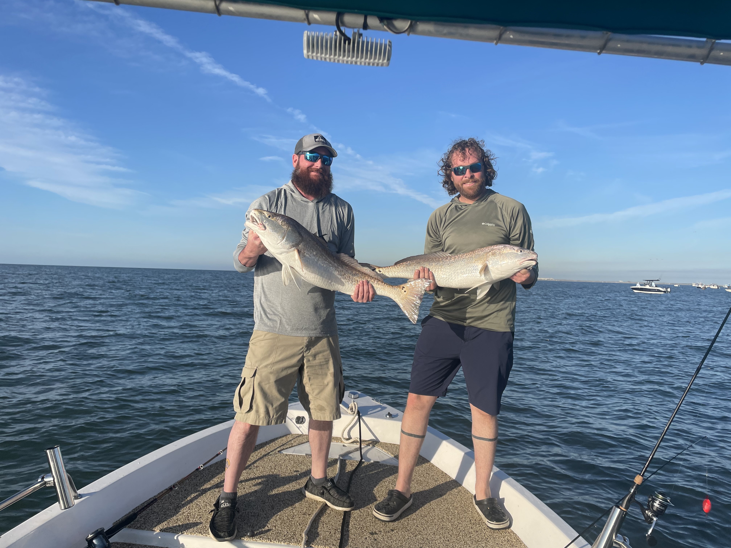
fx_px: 549
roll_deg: -2.0
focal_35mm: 26
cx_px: 366
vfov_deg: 53.1
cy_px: 274
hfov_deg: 67.3
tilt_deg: -0.6
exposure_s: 1/3509
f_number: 1.6
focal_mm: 4.2
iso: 32
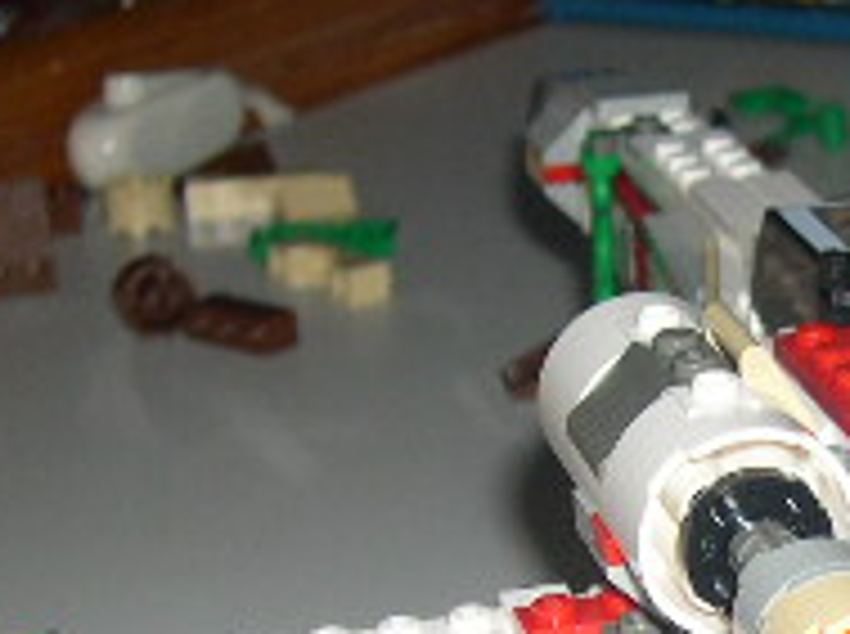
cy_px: 643
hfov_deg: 14.9
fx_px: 3162
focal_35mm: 129
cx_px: 944
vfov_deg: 11.3
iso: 100
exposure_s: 1/60
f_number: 2.8
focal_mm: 8
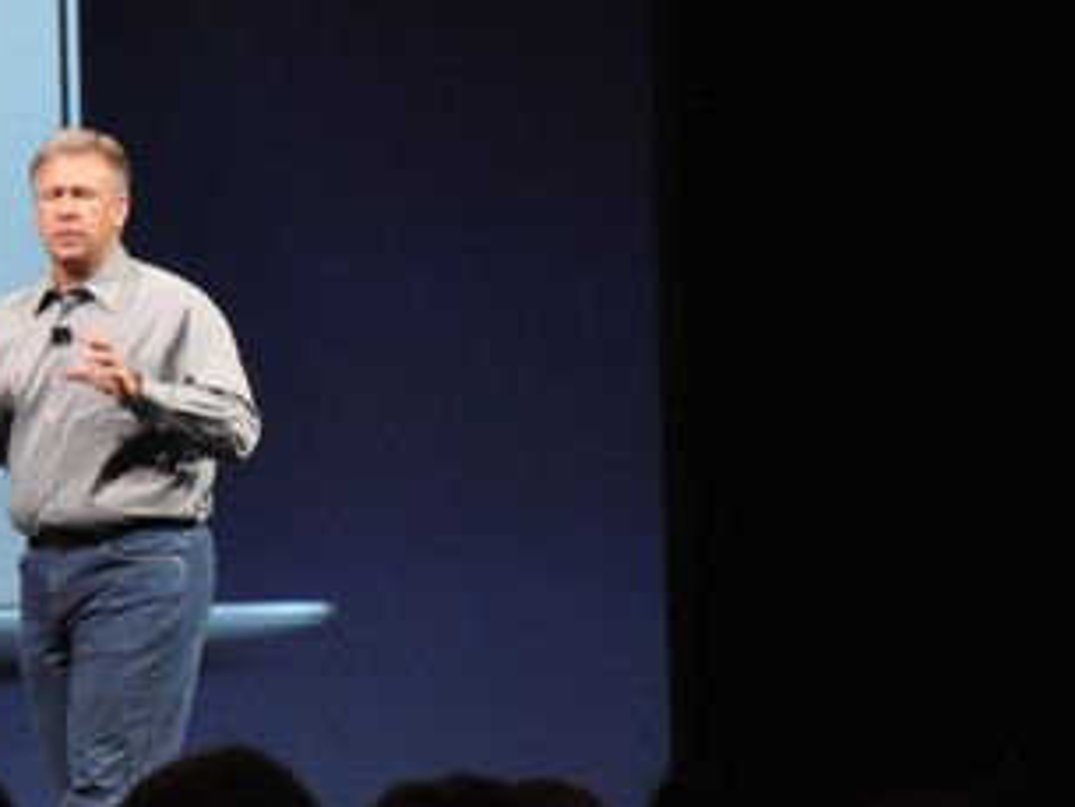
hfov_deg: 5.2
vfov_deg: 3.9
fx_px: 11718
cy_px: 241
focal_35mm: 377
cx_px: -116
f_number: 5.6
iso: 1600
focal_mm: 105
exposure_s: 1/50
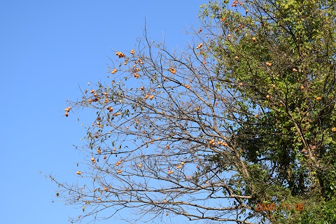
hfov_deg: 24.6
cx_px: 168
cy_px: 112
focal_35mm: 82
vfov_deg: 16.6
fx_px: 770
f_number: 9
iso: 200
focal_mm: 55
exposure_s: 1/320
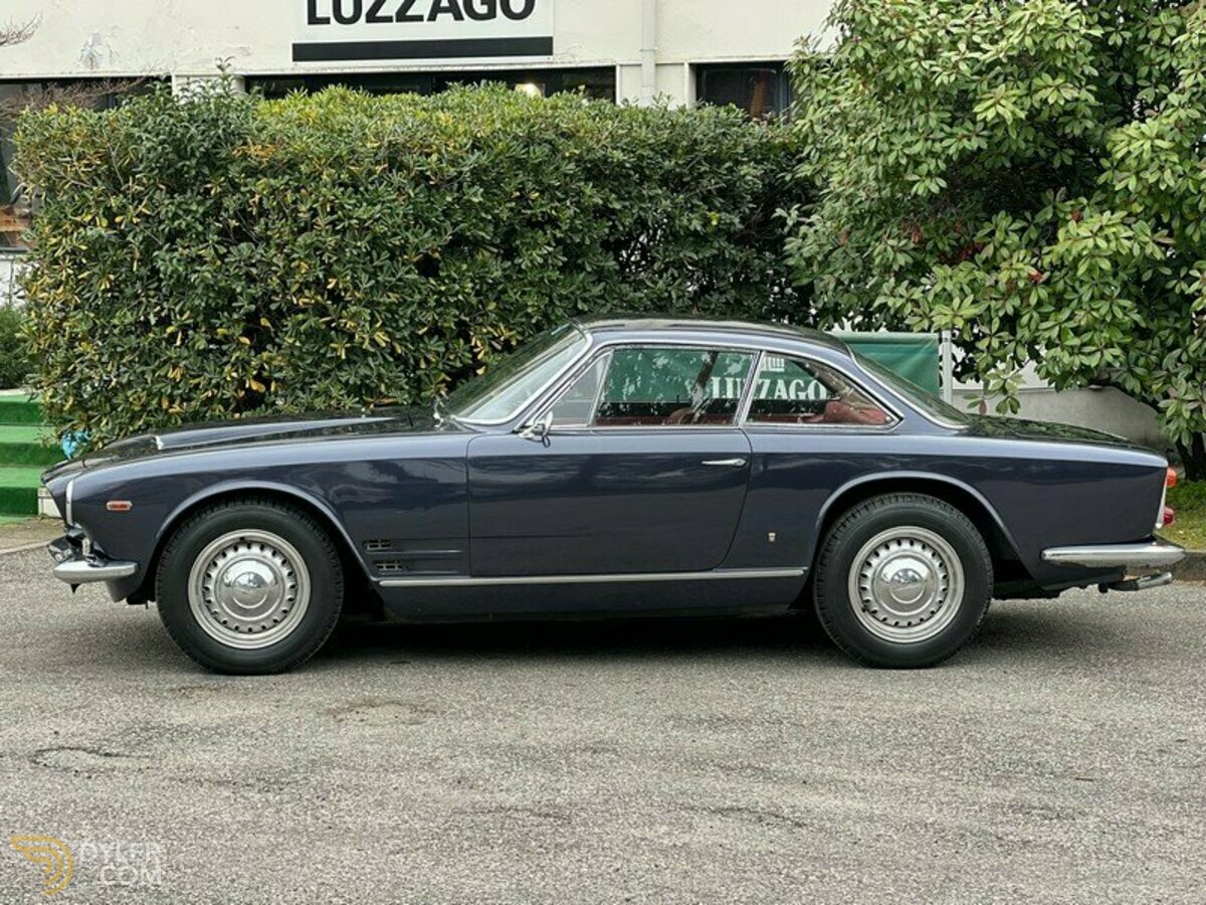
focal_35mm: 77
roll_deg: -0.2
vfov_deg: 19.1
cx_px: 603
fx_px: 2683
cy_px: 452
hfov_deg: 25.3
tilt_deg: -4.3
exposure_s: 1/121
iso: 25
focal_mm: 9
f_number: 2.8
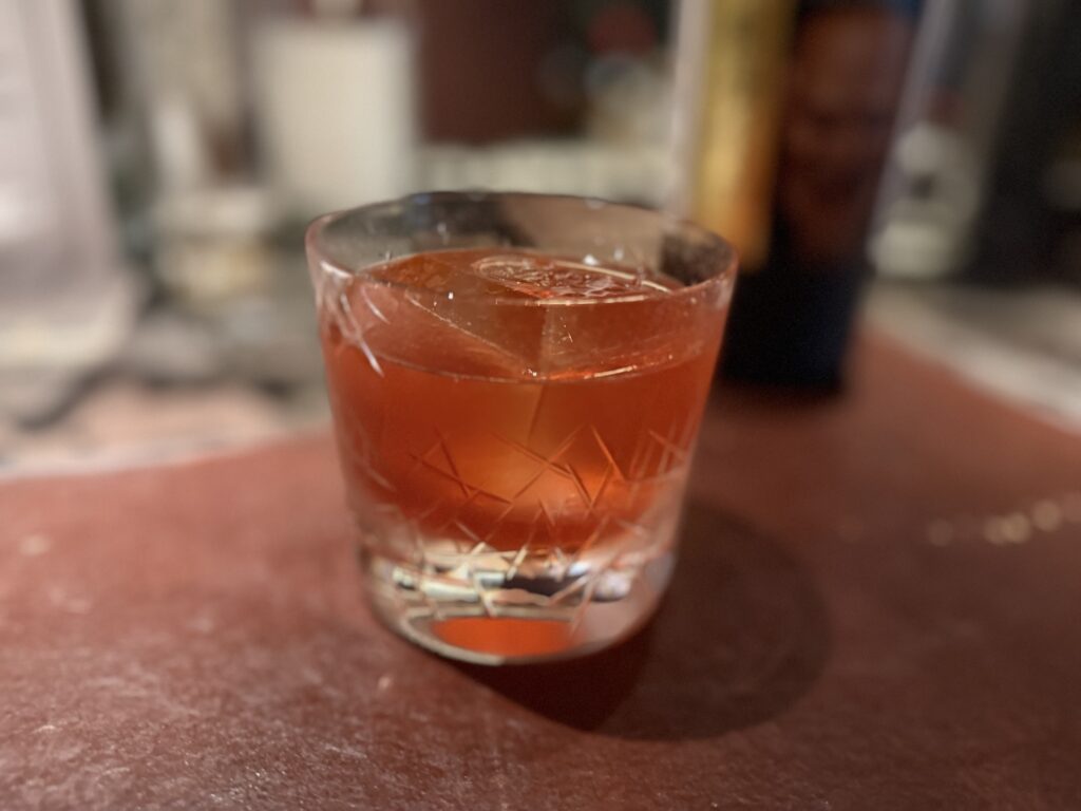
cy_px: 406
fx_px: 749
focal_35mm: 24
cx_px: 540
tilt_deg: -26.1
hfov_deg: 71.6
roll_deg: -3.0
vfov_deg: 56.8
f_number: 1.78
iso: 1600
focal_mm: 6.76
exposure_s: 1/20
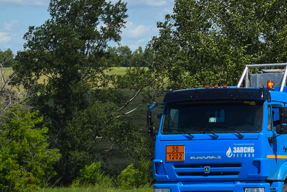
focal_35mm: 134
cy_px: 98
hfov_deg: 15.2
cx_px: 252
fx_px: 1068
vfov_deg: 10.2
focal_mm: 48
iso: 100
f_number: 6.3
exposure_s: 1/800
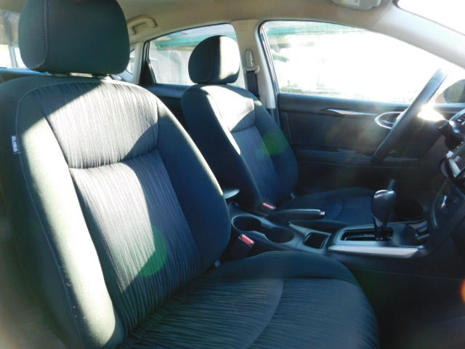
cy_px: 174
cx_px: 232
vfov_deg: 58.9
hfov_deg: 73.9
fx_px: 309
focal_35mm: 23
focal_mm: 4
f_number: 3
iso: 125
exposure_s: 1/60
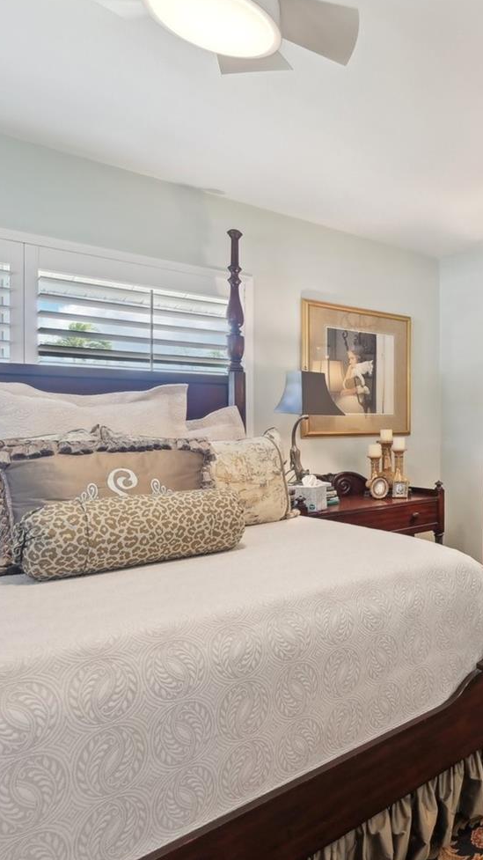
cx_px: 583
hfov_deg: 36.5
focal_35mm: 24
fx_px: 547
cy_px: 419
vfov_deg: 76.3
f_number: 8
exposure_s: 1/6
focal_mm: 14
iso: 400
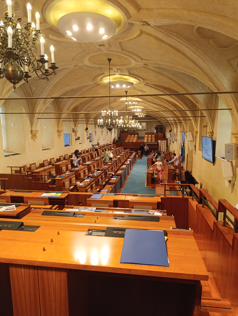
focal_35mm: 24
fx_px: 219
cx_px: 117
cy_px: 165
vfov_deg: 71.5
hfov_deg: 56.9
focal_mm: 6.14
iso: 640
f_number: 1.6
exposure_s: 1/100
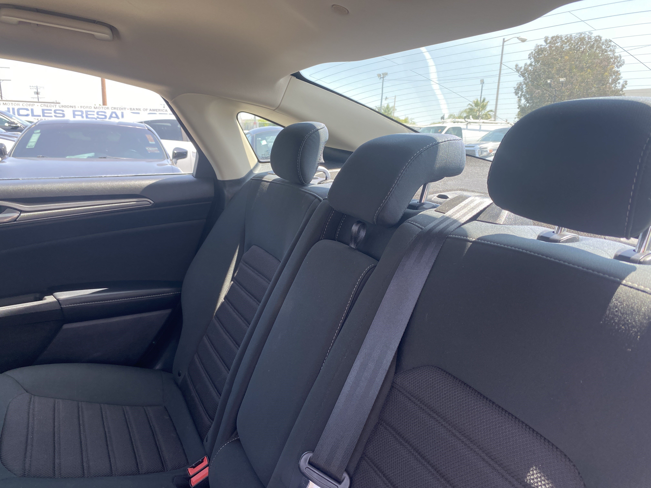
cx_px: 326
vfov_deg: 53.1
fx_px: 489
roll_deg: -1.7
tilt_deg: -14.4
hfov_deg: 67.3
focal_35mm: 26
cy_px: 244
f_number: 1.8
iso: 32
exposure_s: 1/157
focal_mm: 4.25
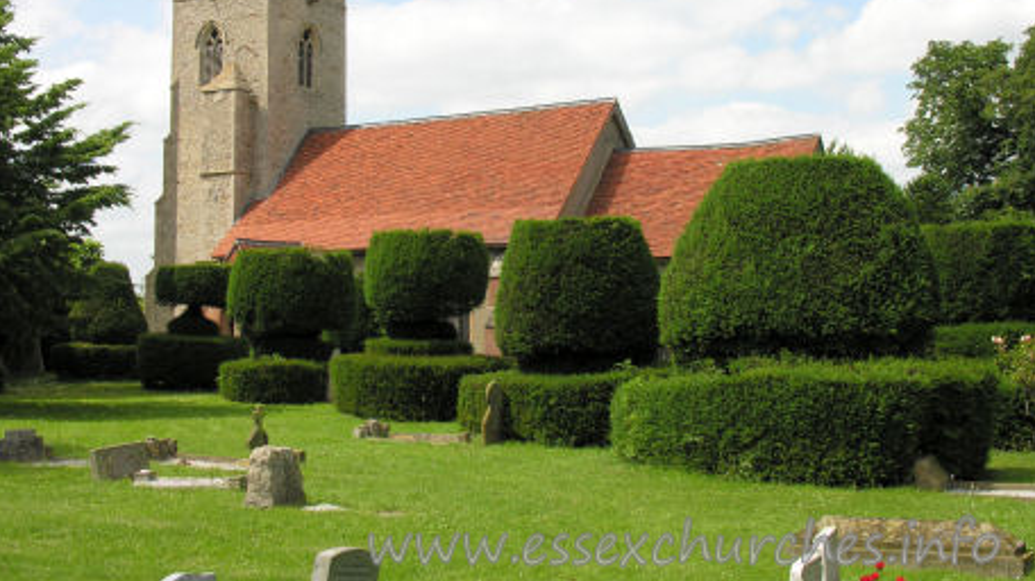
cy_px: 212
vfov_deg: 21.7
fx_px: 1509
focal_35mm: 55
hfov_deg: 37.9
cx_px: 518
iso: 50
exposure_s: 1/156
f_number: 6.2
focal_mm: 12.7
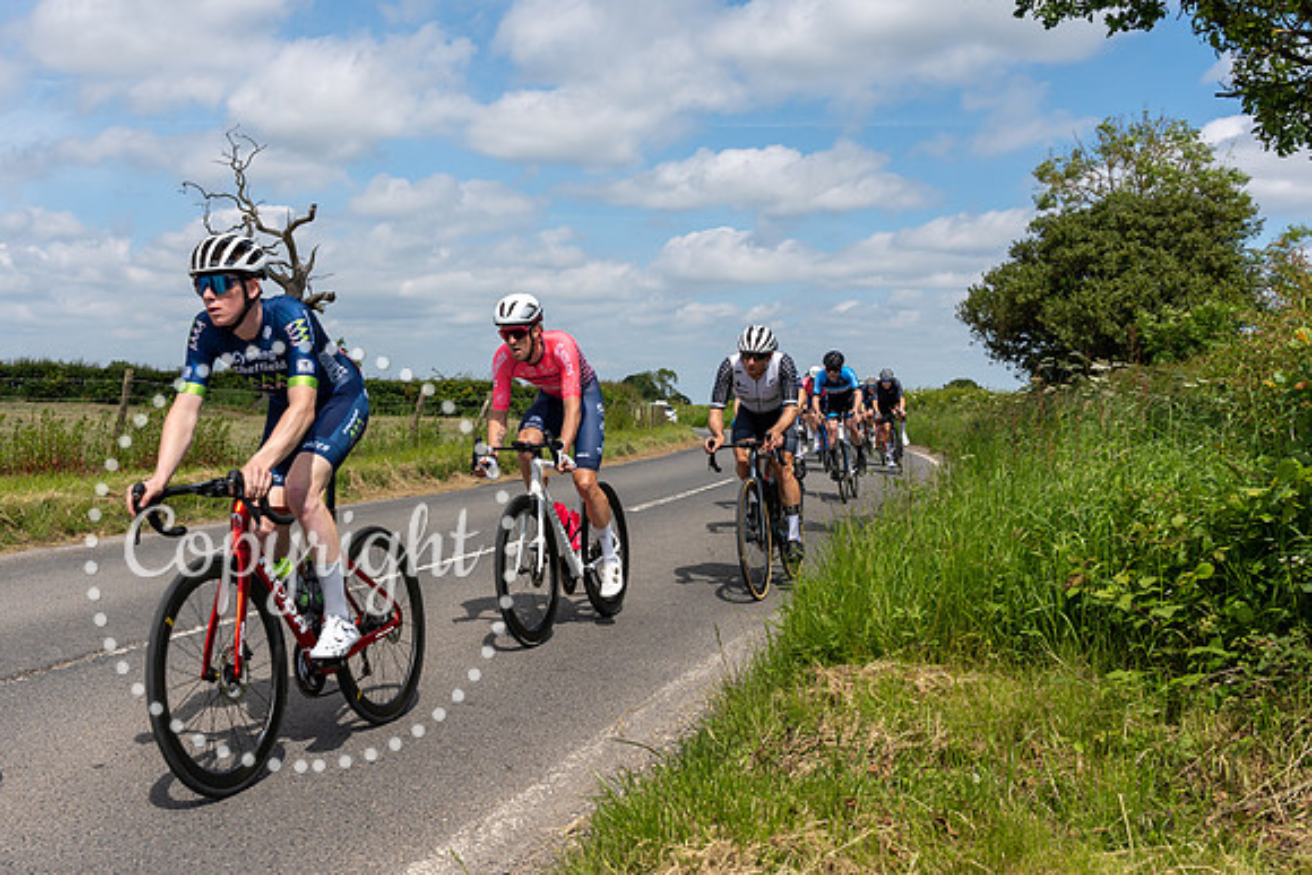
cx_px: 541
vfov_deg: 33.5
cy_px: 442
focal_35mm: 40
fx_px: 1453
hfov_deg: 48.4
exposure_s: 1/1250
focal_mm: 29
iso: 100
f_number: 6.3
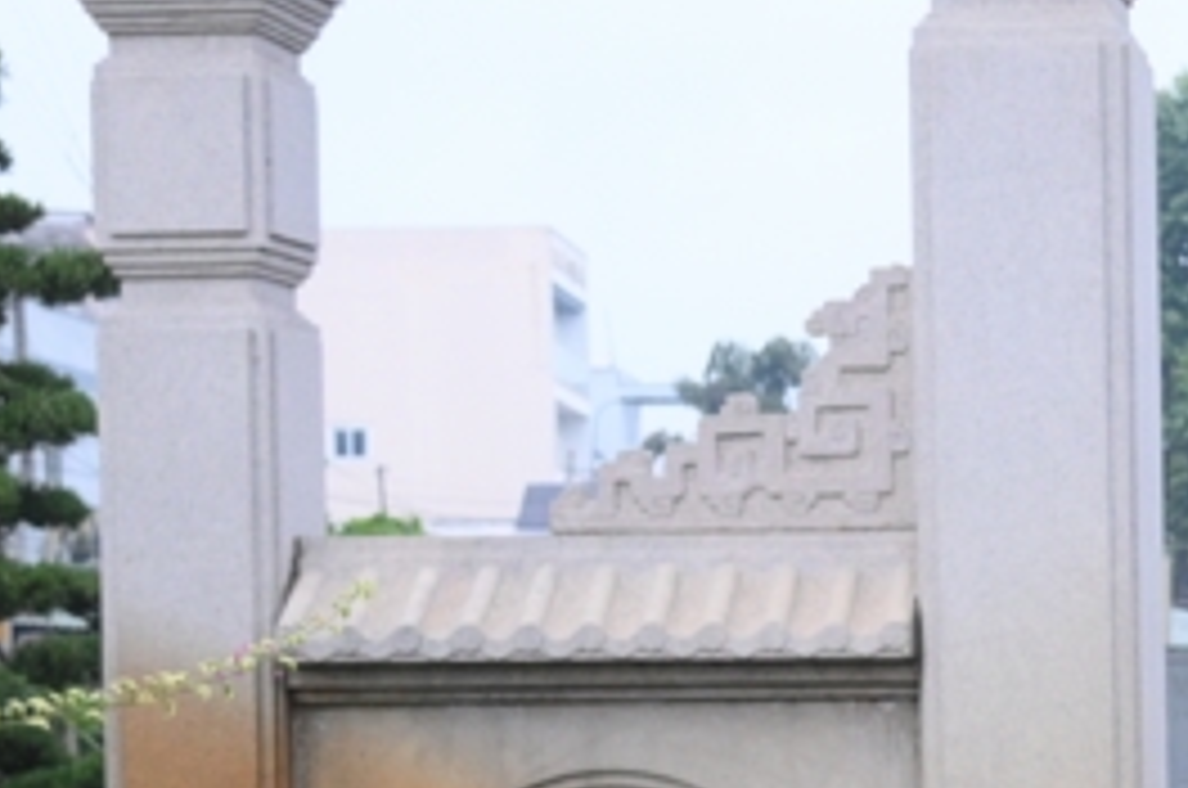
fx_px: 4150
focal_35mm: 126
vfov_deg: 10.7
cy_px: 892
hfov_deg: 15.6
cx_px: 1478
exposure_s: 1/100
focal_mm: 34
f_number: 4
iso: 3200
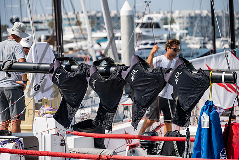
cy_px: 80
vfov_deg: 8.3
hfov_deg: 12.4
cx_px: 120
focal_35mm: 165
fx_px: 1096
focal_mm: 165
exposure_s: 1/500
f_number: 6.3
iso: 125
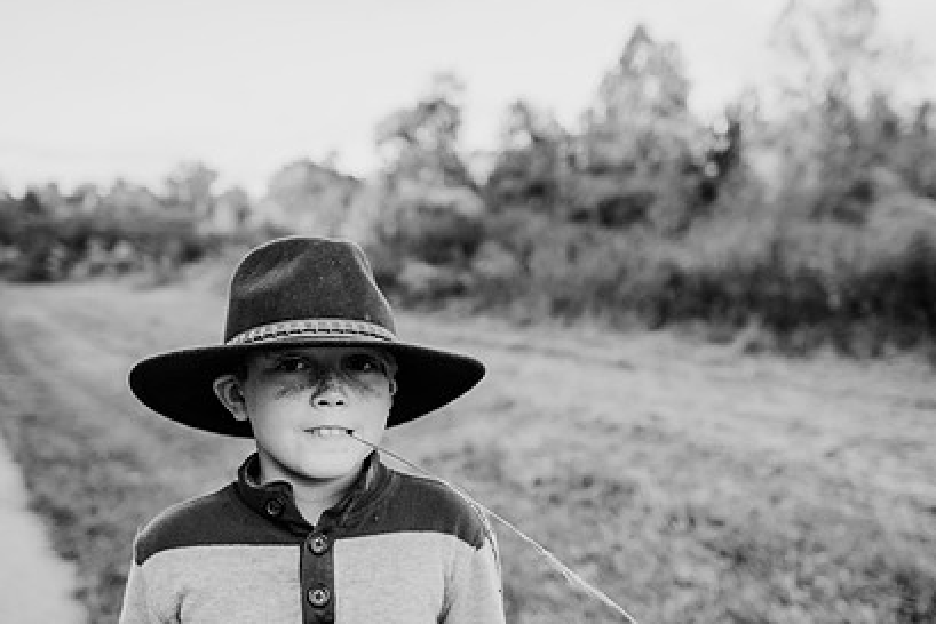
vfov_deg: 38.7
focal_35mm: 34
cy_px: 390
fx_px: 884
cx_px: 481
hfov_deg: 55.8
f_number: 2.5
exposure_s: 1/1250
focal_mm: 24
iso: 250
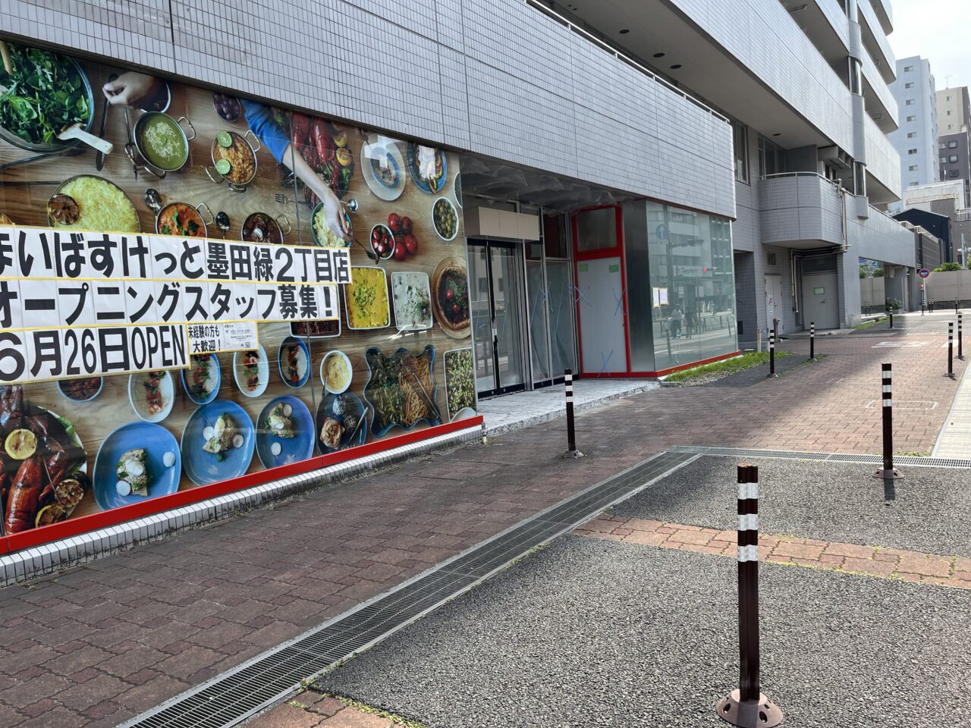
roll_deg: +4.1
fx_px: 729
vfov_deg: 53.1
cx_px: 486
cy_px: 364
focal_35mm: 26
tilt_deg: -3.2
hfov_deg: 67.3
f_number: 1.6
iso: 50
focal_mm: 5.1
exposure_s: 1/920
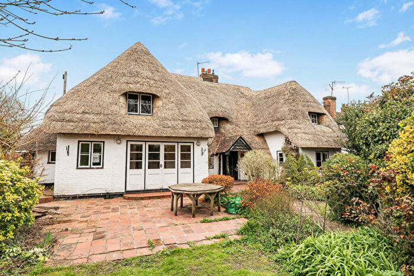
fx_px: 207
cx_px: 207
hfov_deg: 90.0
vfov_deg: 67.4
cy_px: 138
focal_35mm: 18
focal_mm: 12
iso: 200
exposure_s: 1/125
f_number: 8
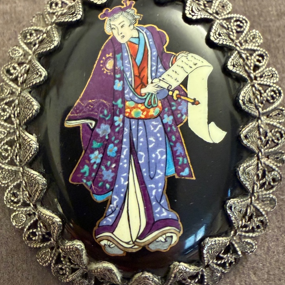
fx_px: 354
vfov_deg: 43.8
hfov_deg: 43.8
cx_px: 152
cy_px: 126
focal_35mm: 38
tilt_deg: -59.0
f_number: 2.2
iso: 640
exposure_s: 1/50
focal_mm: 2.22
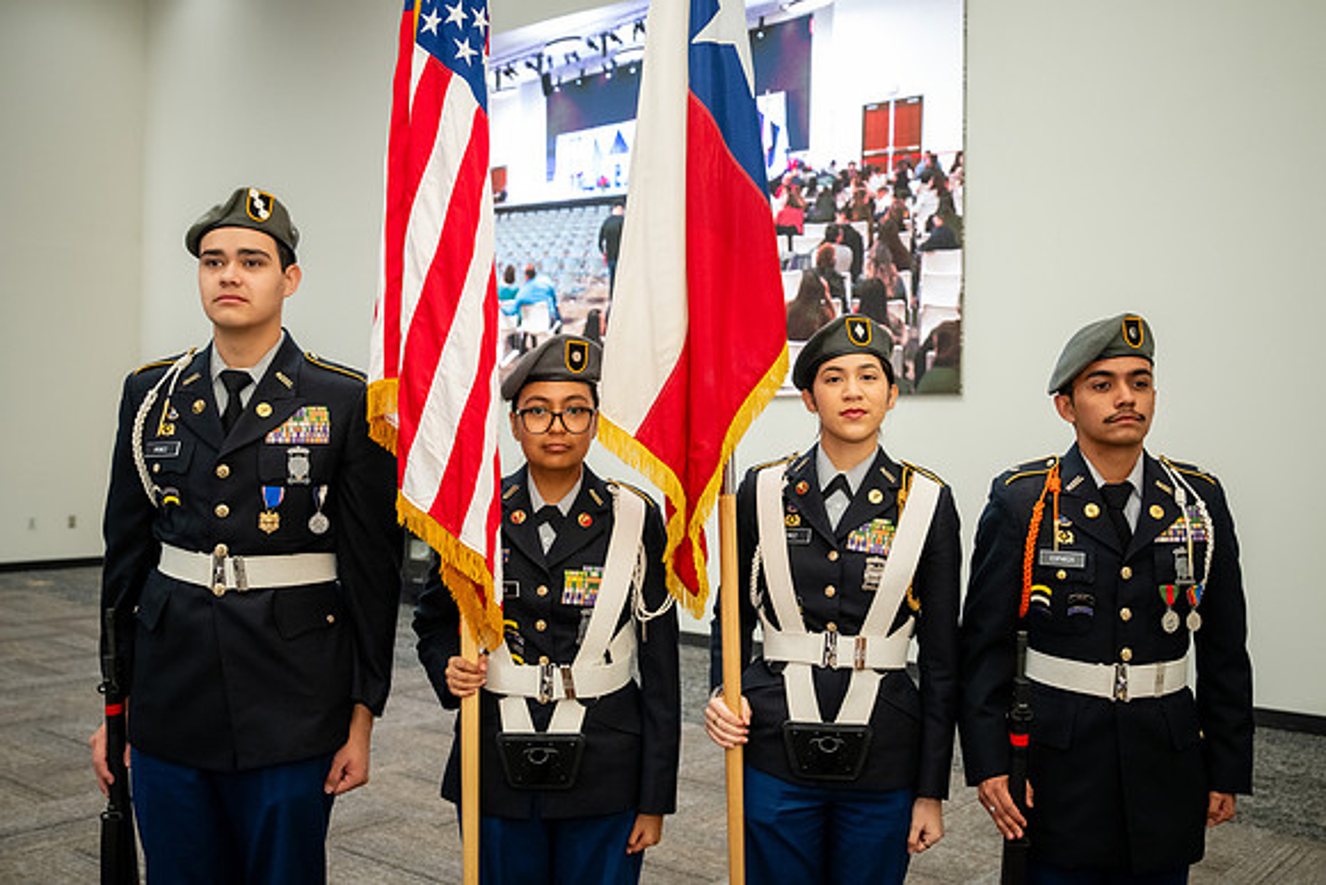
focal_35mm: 37
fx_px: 1367
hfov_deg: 51.8
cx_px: 663
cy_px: 442
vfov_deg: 35.9
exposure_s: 1/160
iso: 2000
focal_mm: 30
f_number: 2.8
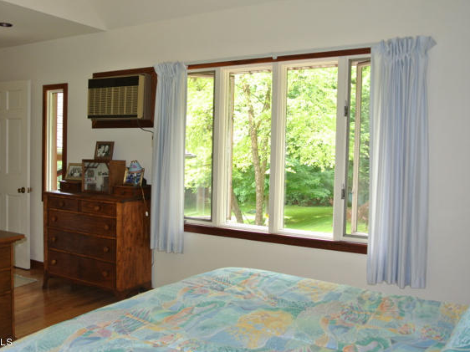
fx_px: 461
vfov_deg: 41.8
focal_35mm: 34
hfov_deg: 53.9
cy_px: 178
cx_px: 211
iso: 320
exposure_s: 1/60
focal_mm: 11.8
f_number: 3.8
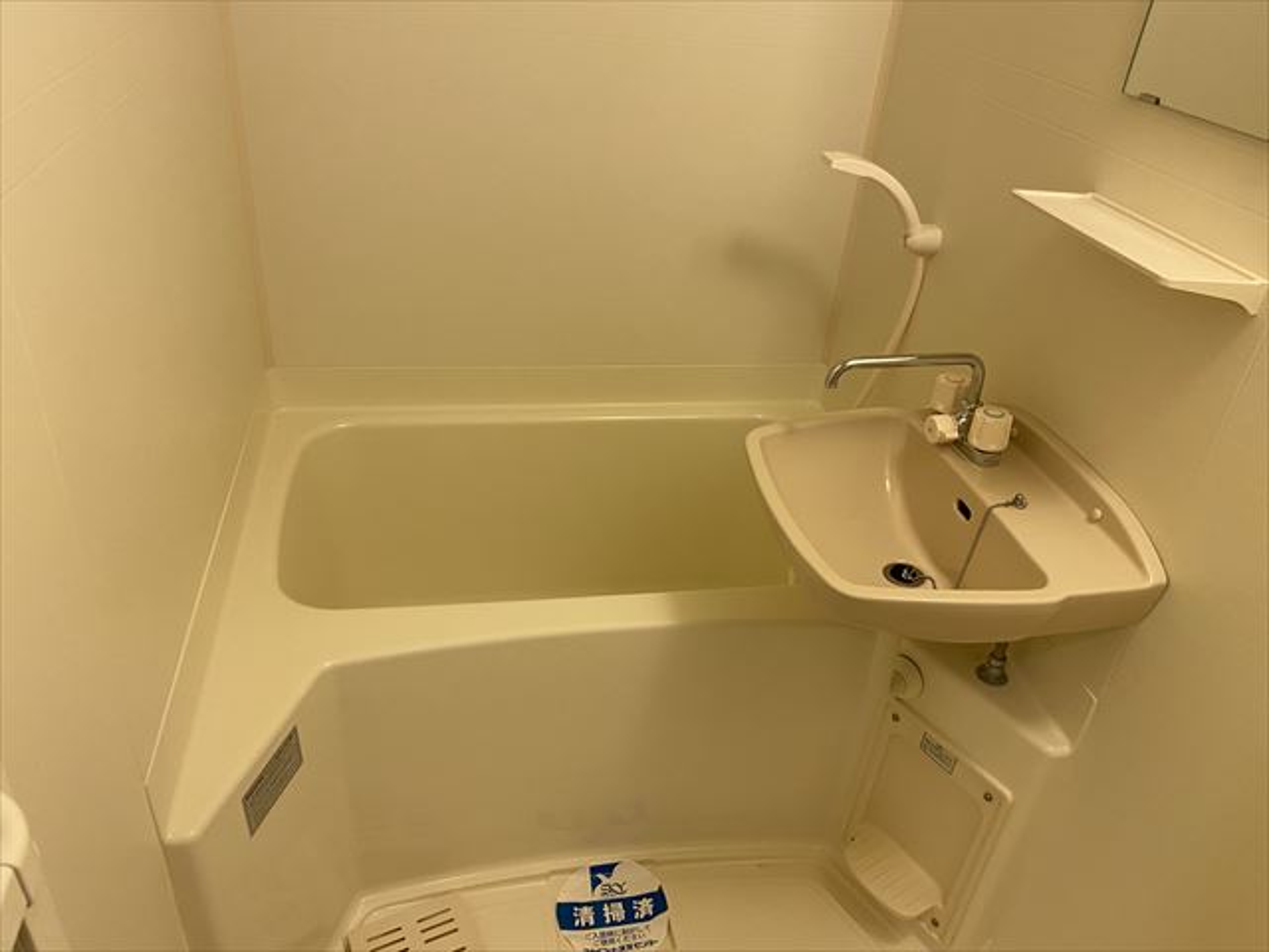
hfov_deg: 67.3
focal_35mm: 26
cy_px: 476
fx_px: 953
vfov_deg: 53.1
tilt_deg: -35.2
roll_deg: -6.0
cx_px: 634
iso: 100
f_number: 1.8
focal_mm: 4.25
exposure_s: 1/50
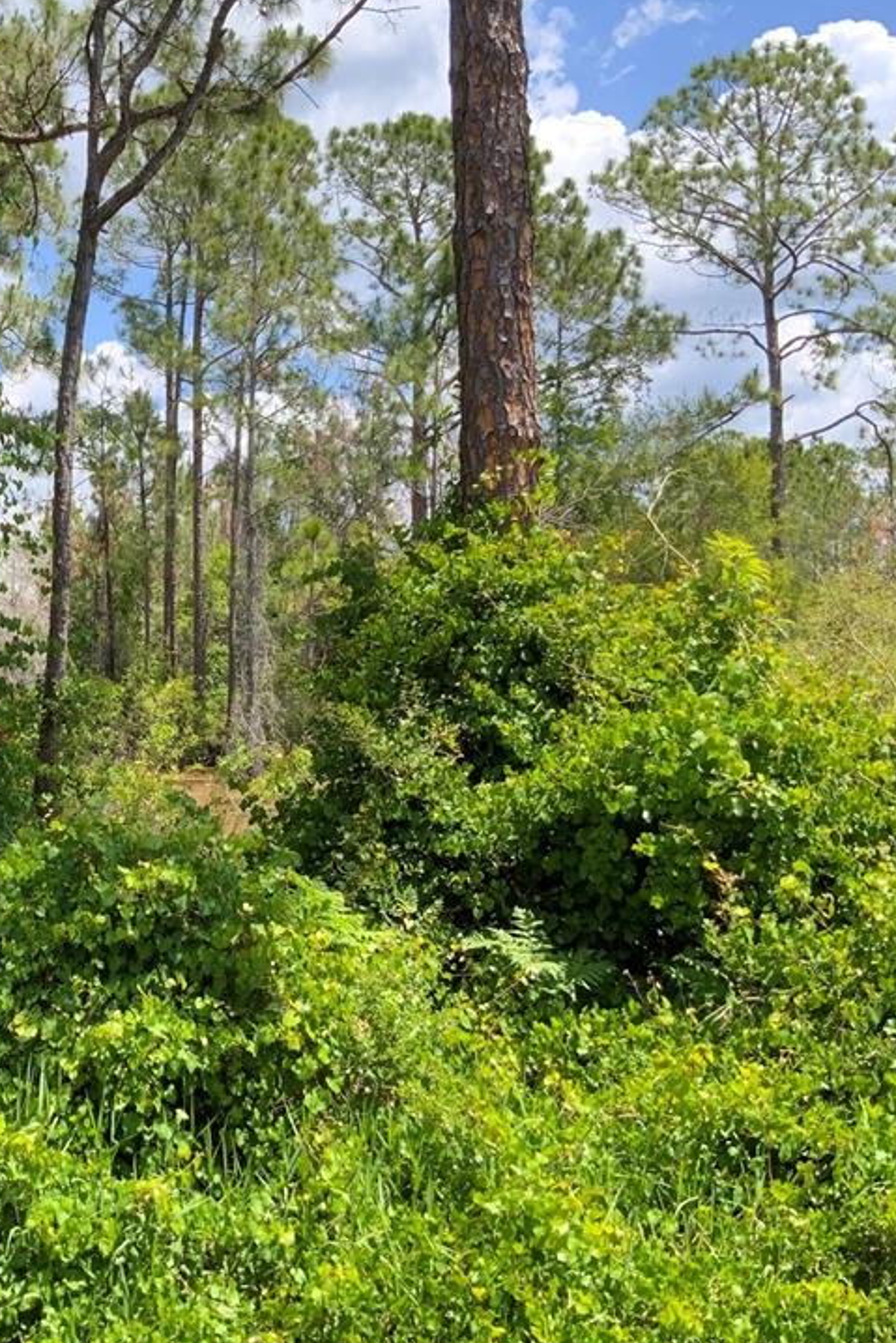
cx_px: 92
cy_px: 649
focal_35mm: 43
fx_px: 1604
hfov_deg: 29.9
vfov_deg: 45.4
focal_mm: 3
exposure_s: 1/568
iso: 16
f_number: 1.8
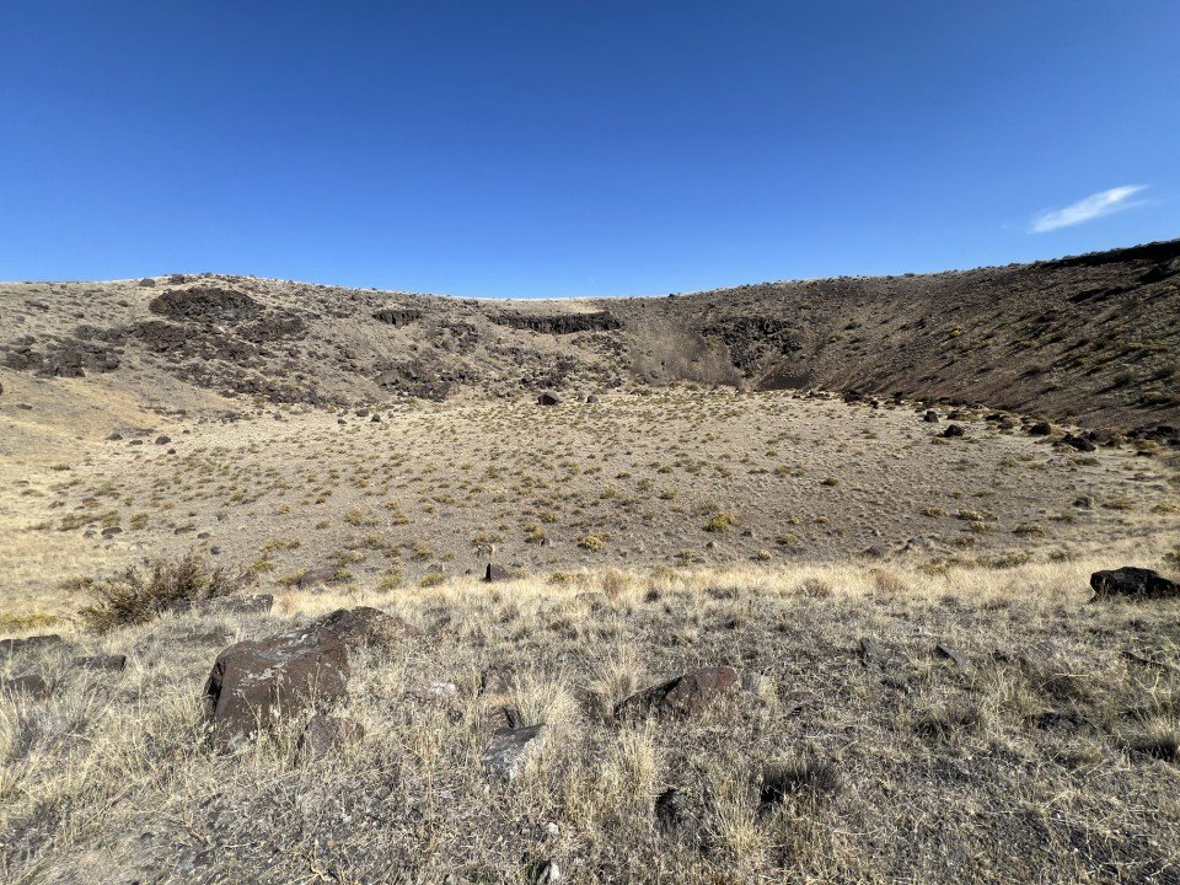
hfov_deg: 106.2
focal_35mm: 13
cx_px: 590
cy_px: 442
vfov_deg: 89.9
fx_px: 443
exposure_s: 1/2016
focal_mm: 1.57
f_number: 1.8
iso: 32
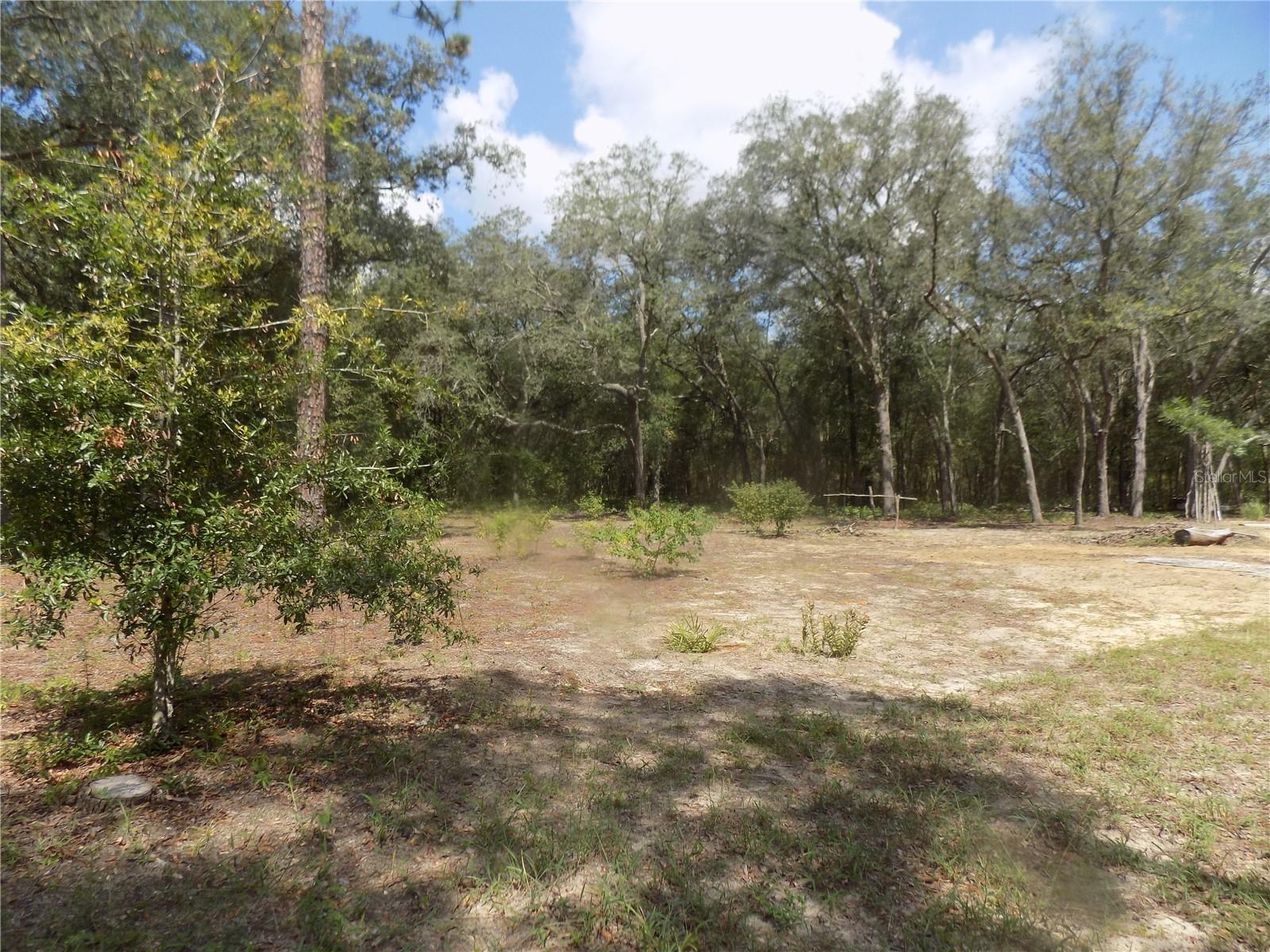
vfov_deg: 58.9
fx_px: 844
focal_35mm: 23
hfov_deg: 73.9
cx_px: 635
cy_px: 476
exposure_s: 1/800
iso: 80
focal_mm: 4
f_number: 3.1
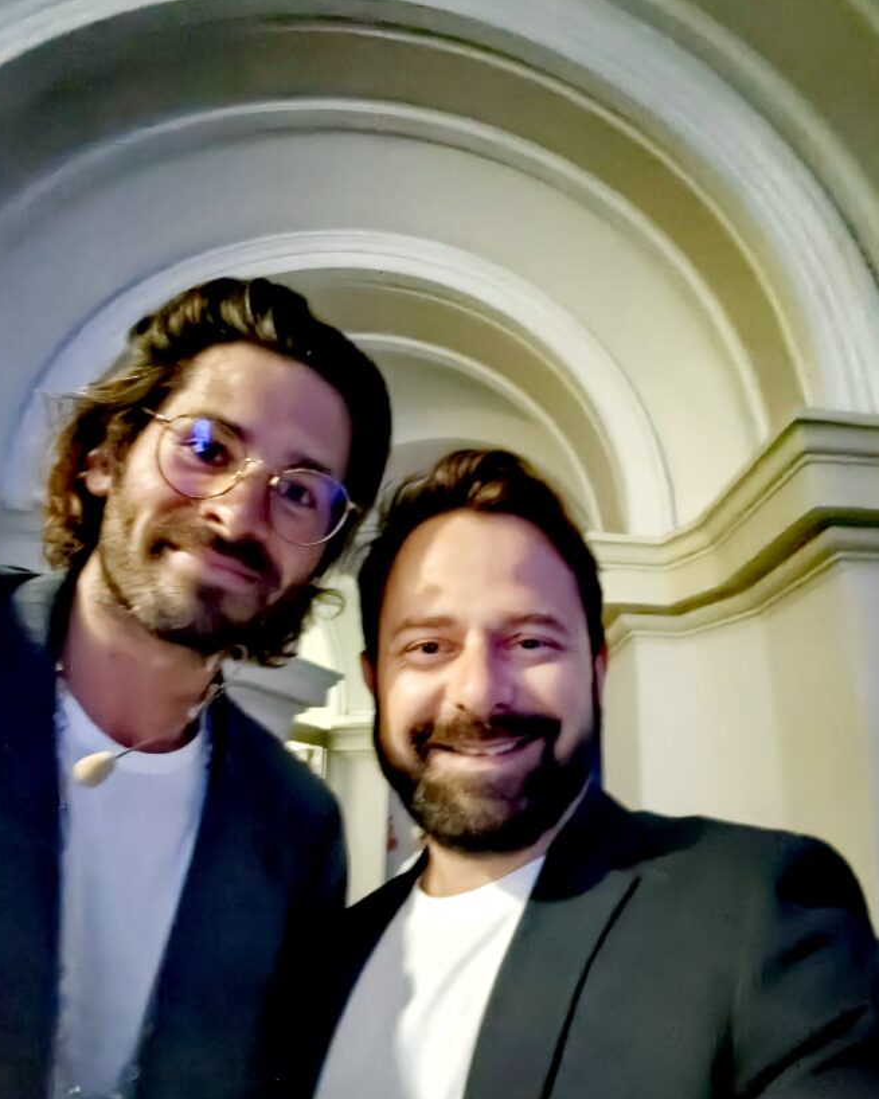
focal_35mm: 22
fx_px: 716
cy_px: 607
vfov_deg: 74.8
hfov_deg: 62.8
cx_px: 503
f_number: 2.4
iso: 4000
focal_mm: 2.7
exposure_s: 1/11.1
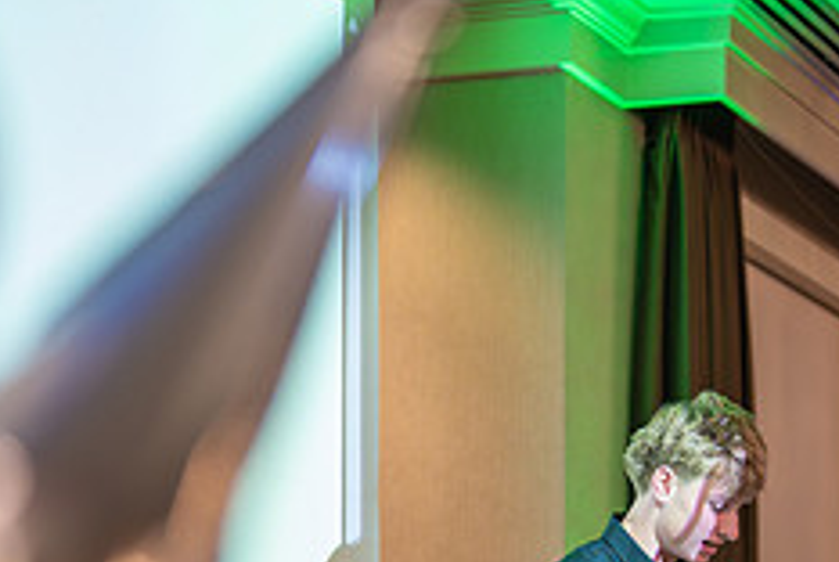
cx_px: 659
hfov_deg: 15.2
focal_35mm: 134
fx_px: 3127
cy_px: 648
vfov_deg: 10.1
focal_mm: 50
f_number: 1.2
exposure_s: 1/400
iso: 1250
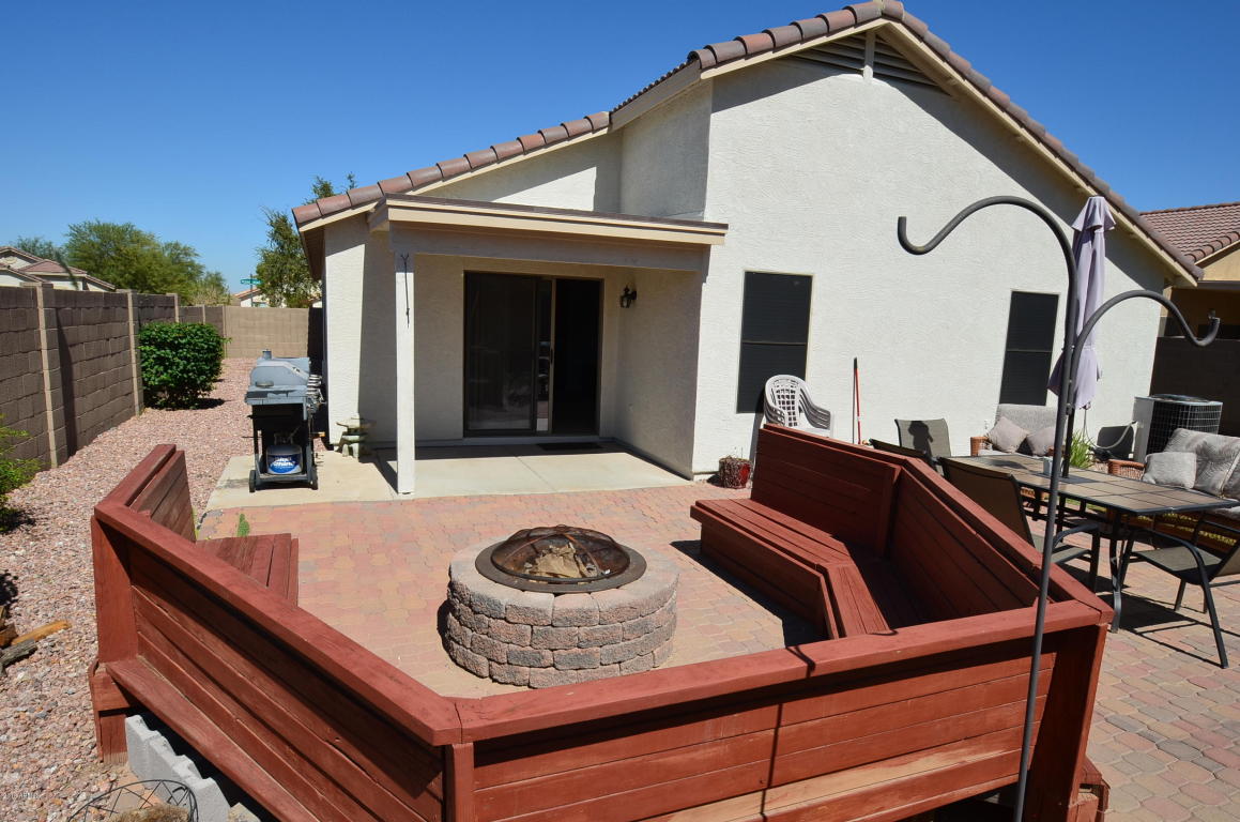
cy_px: 411
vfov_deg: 59.3
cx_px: 620
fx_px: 722
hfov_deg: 81.3
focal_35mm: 21
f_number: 11
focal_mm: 14
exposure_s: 1/400
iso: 200
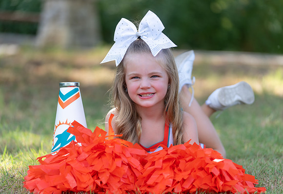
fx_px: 1084
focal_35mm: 137
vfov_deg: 10.2
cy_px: 103
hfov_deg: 14.9
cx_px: 132
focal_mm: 125
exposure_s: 1/400
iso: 100
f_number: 2.8
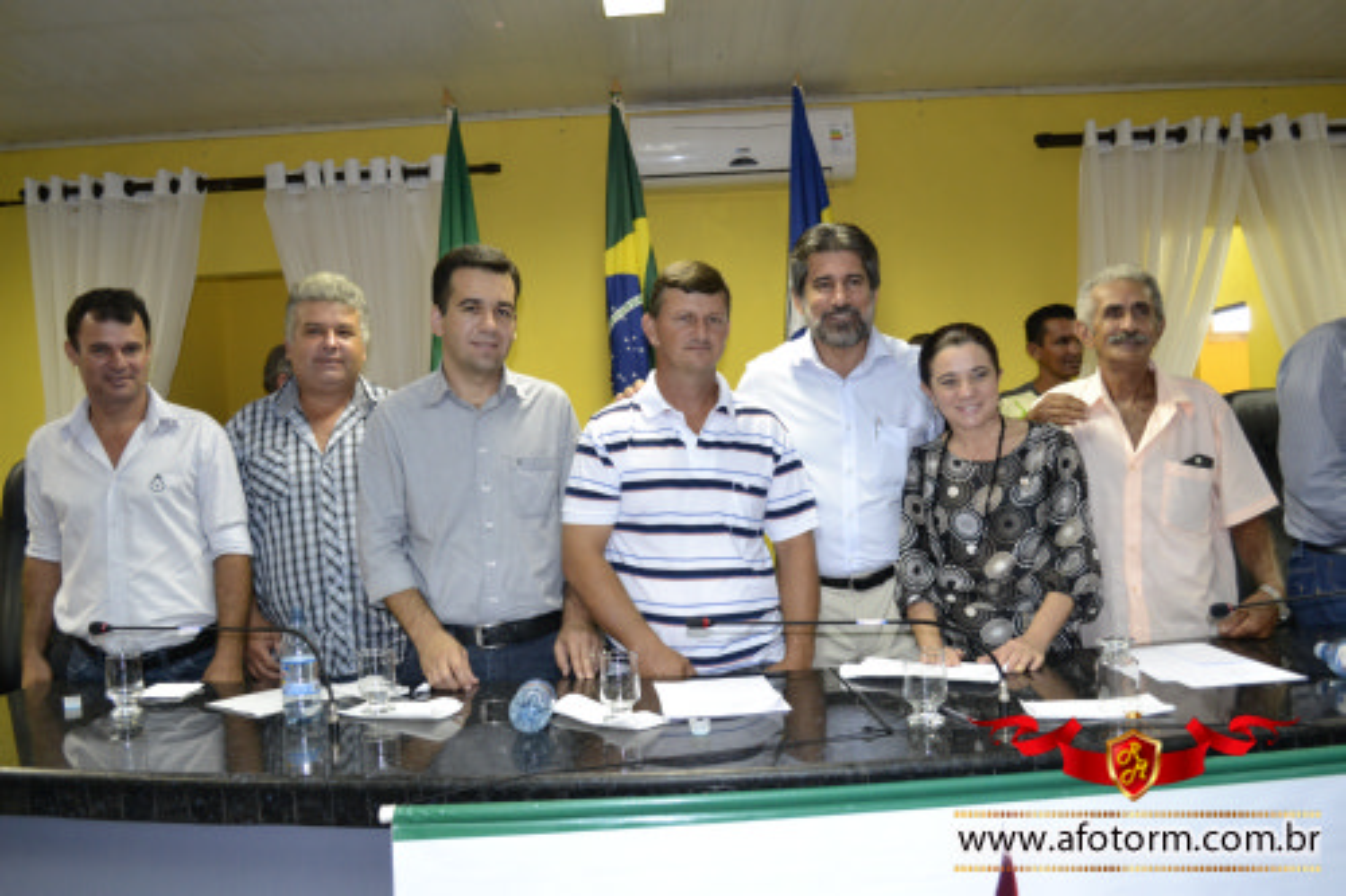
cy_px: 448
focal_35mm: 30
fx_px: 1121
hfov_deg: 61.9
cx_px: 673
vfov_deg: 43.6
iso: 1800
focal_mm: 20
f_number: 3.8
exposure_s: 1/60
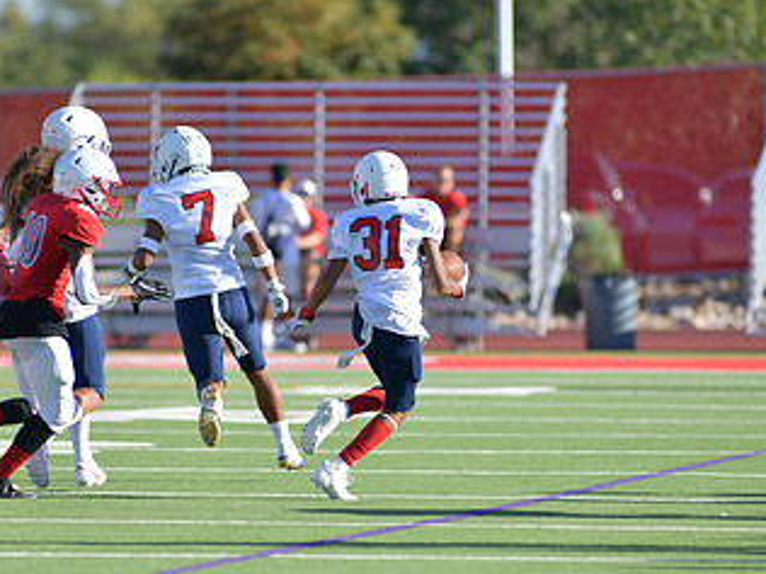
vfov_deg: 2.8
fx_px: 11728
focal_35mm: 530
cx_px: 313
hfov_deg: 3.7
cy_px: 389
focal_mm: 300
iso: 180
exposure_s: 1/2000
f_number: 3.5
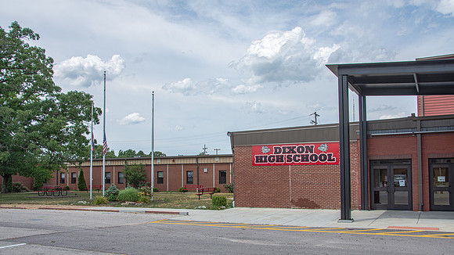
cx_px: 227
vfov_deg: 34.0
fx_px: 416
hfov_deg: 57.2
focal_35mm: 35
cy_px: 151
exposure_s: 1/250
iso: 100
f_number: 8
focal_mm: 22
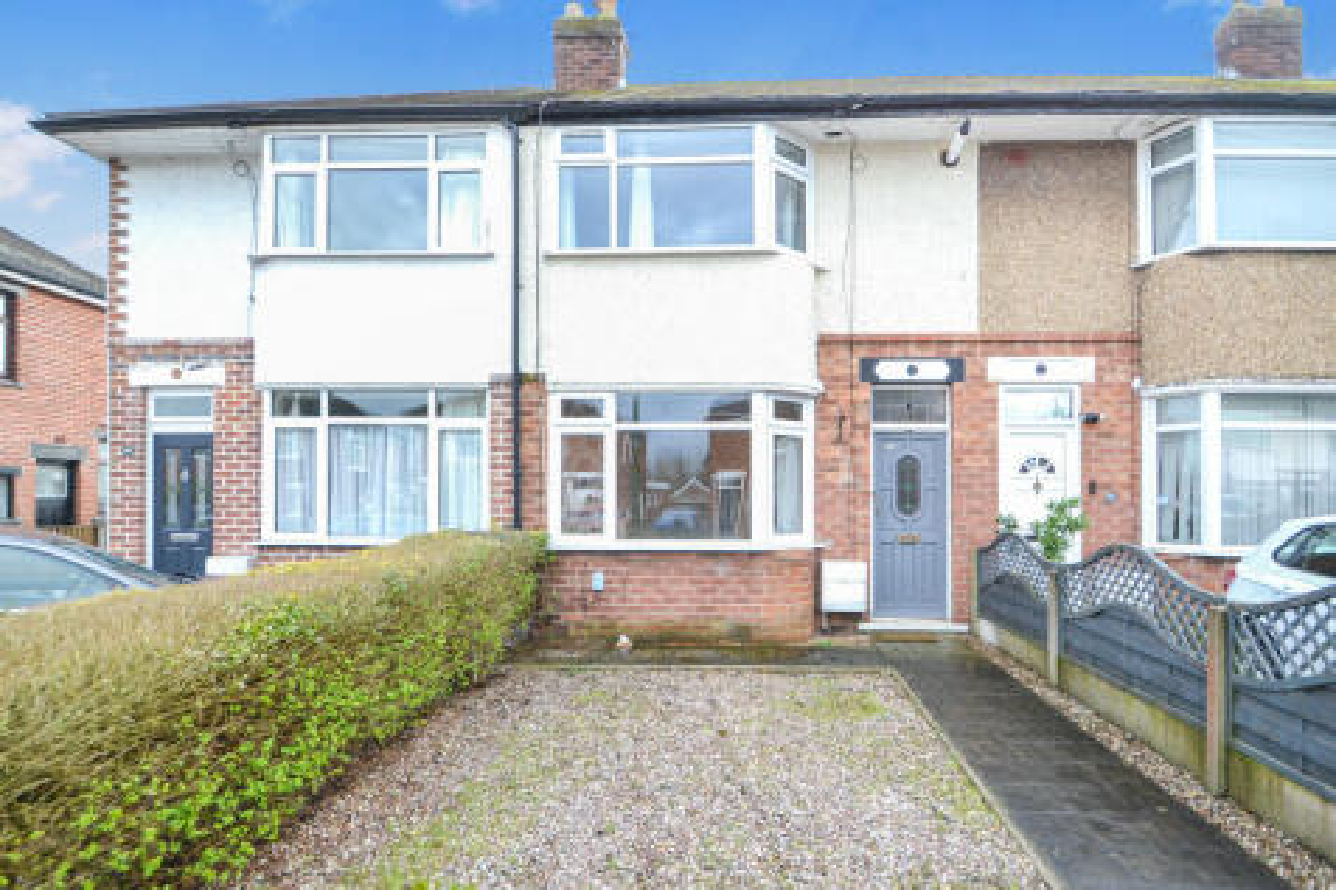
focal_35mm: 16
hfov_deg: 95.0
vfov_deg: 72.0
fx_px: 612
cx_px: 668
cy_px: 445
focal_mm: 11
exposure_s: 1/125
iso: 250
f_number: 5.6
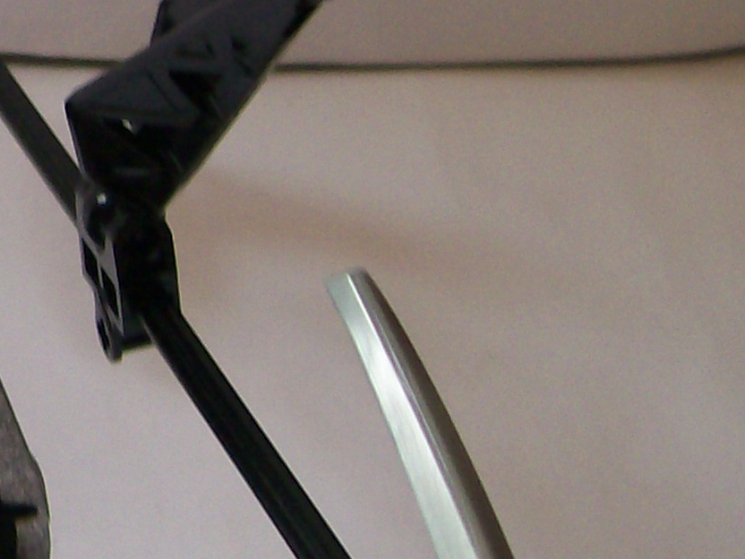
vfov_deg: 10.9
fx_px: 2862
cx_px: -413
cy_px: -155
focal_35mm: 133
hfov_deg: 13.8
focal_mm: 6
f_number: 2.7
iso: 82
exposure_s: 1/32
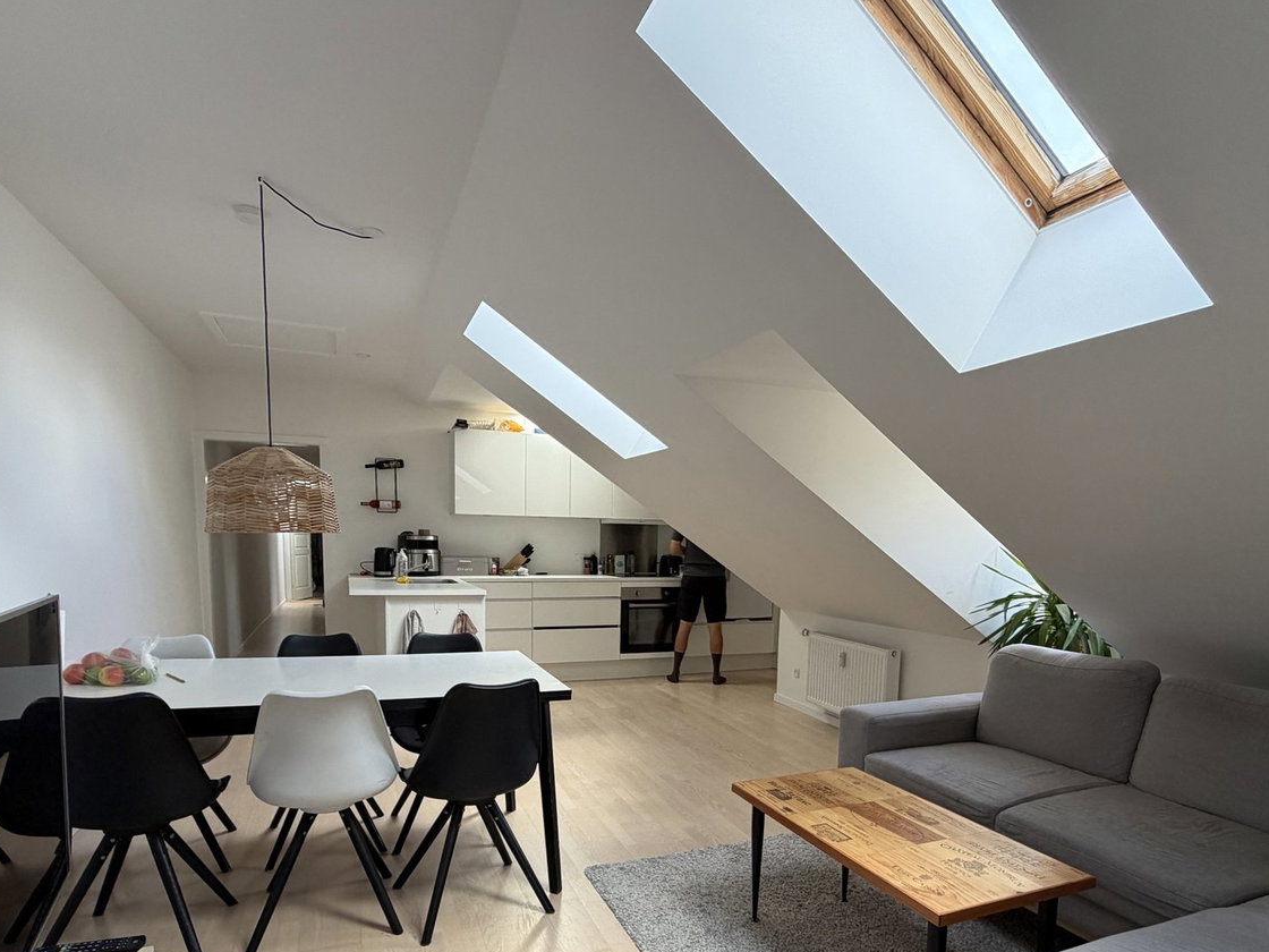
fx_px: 733
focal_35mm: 20
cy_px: 624
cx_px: 637
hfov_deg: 81.7
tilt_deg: -6.6
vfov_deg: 64.5
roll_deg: -0.7
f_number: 2.2
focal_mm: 2.22
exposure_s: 1/121
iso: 200
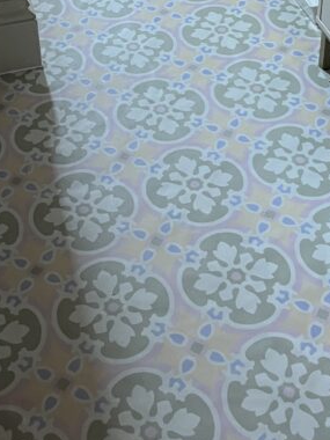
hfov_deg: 21.0
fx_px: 890
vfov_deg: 25.8
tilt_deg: -33.8
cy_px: -37
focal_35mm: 70
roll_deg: +2.8
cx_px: 116
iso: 400
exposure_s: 1/60
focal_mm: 5.1
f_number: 1.6
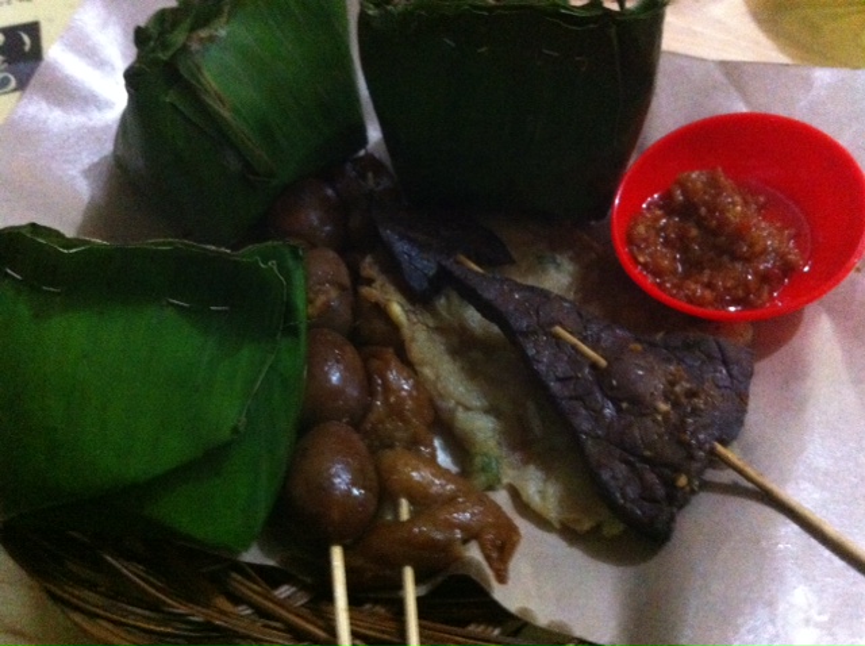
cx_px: 432
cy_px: 323
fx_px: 873
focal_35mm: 35
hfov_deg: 52.7
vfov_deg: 40.6
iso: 1000
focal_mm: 3.85
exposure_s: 1/15
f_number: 2.8
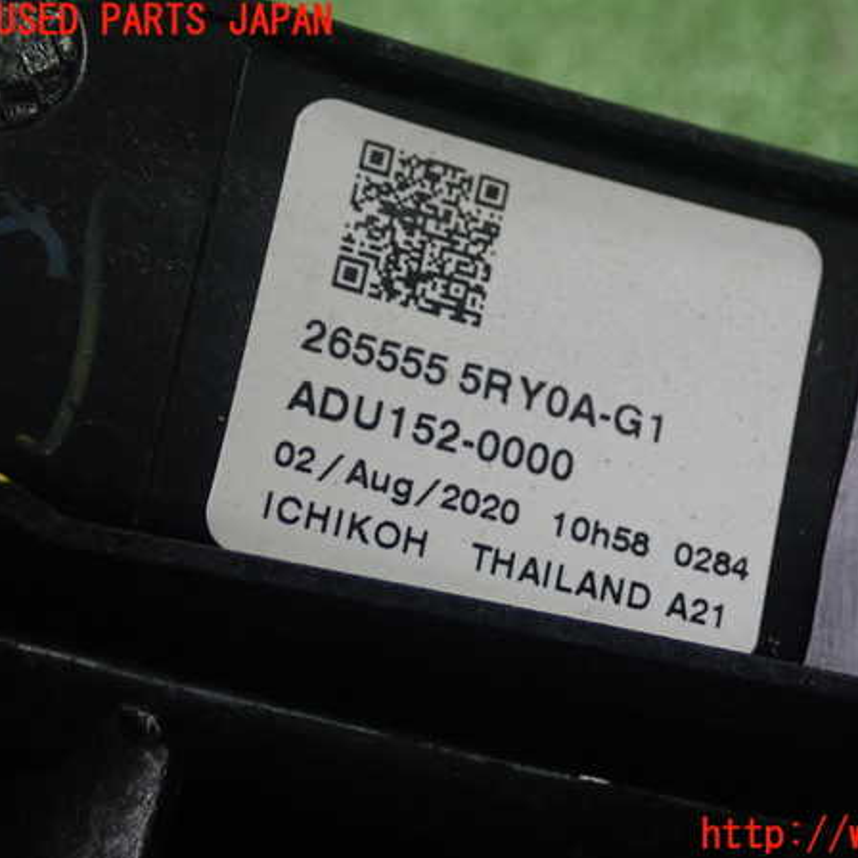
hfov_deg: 22.4
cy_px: 429
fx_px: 2159
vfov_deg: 22.5
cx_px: 559
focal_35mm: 77
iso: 320
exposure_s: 1/60
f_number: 3.8
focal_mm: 11.78
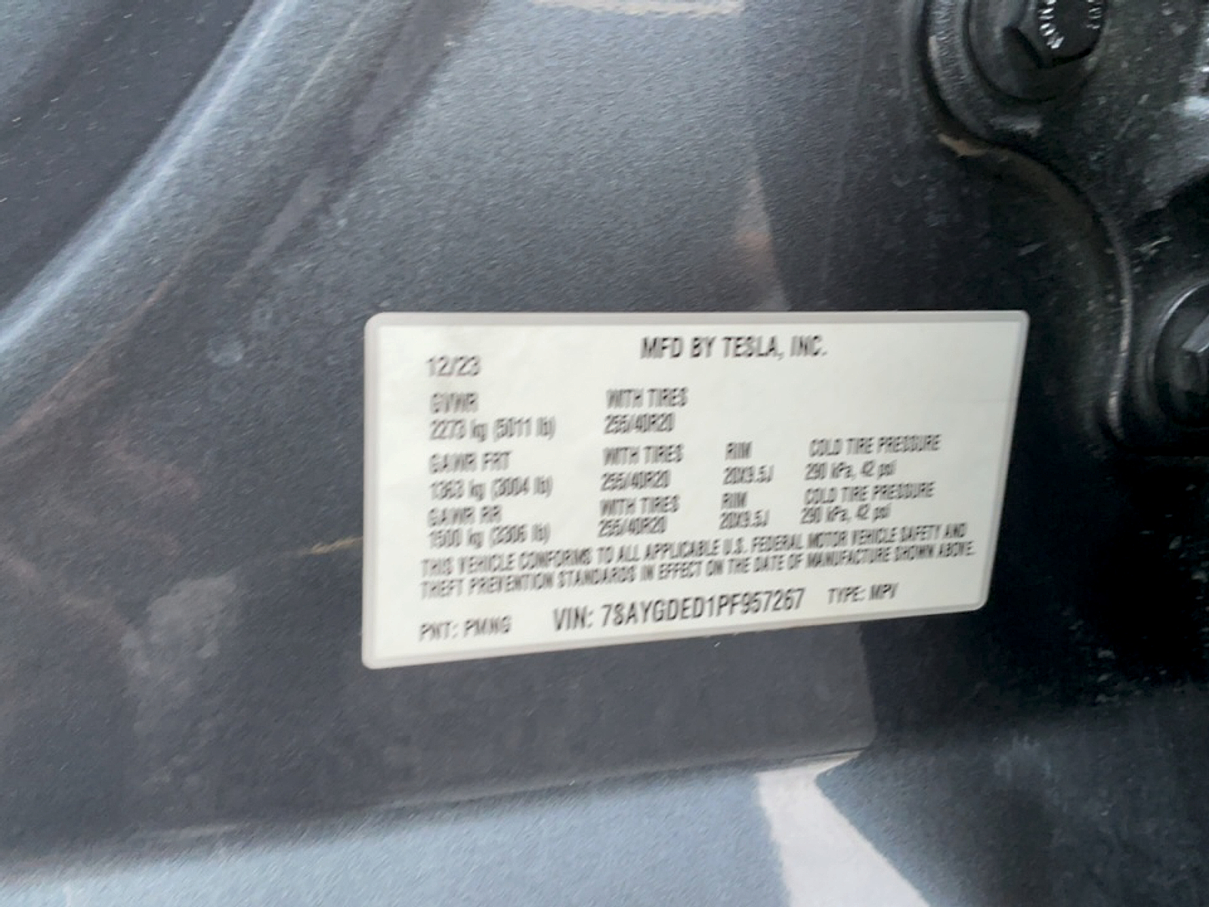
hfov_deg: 60.0
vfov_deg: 46.8
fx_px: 1048
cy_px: 454
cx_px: 604
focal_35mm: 30
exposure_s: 1/60
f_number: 1.8
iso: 40
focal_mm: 3
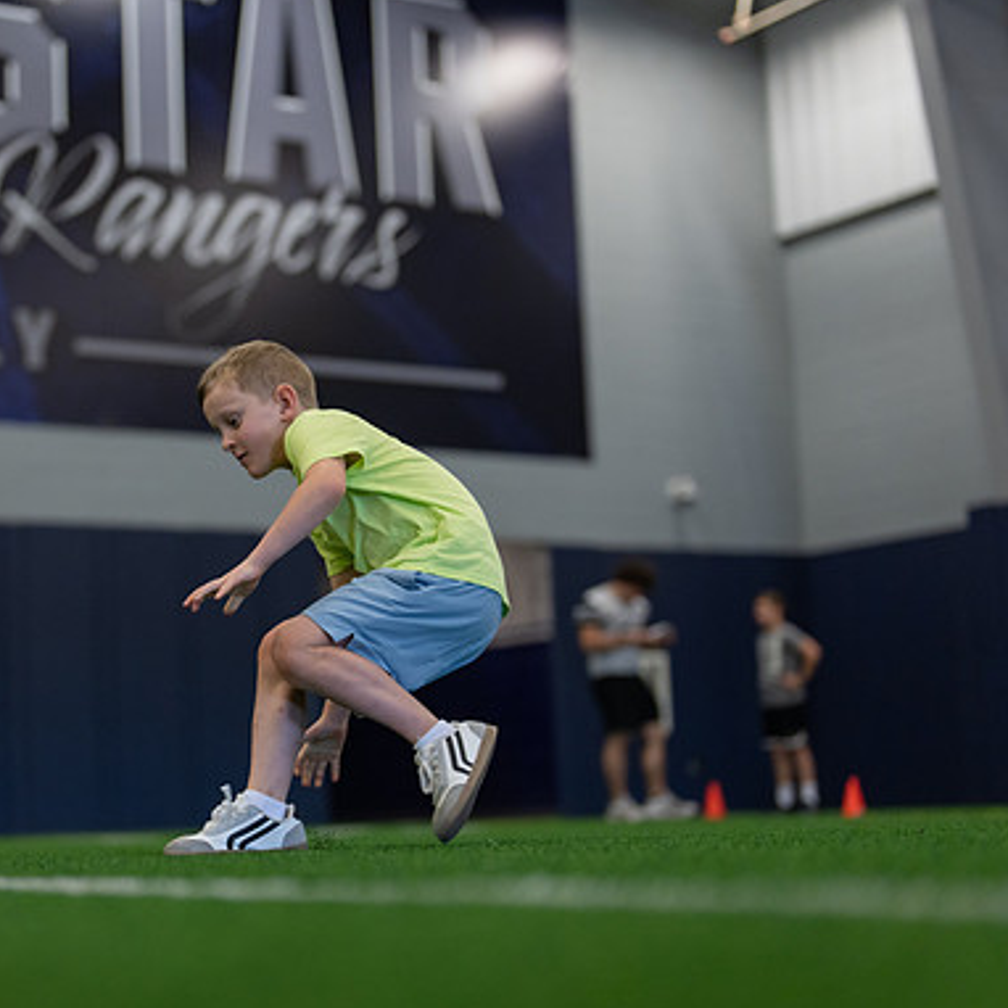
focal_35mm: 70
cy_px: 509
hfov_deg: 24.4
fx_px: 2306
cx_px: 274
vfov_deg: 24.7
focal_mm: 50
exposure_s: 1/1000
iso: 1000
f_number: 1.4
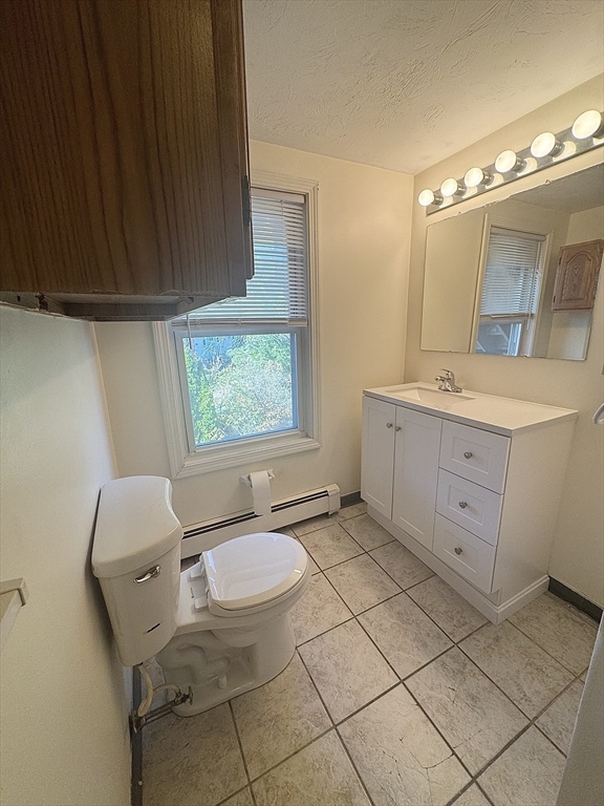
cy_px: 403
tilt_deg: -14.1
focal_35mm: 14
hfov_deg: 85.7
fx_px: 326
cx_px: 302
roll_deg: +1.4
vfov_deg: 102.1
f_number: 2.2
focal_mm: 2.22
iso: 64
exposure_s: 1/120
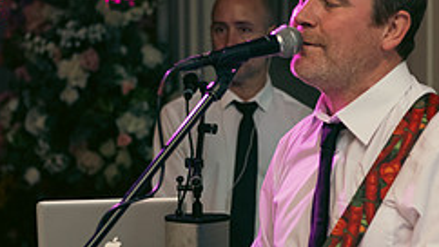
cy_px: 148
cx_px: 287
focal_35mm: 166
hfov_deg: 12.9
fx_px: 1932
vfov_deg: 7.3
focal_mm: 66
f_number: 3.5
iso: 640
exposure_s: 1/160
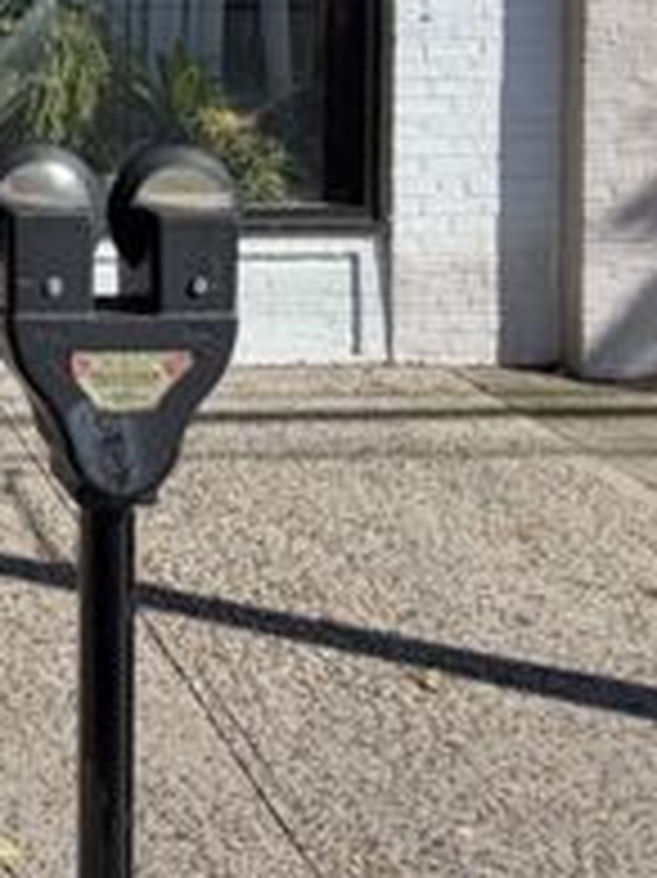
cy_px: -36
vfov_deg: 36.3
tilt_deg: -0.9
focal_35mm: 46
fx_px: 1165
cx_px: -320
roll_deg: +0.1
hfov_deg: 24.6
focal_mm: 2.22
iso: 20
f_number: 2.2
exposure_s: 1/942
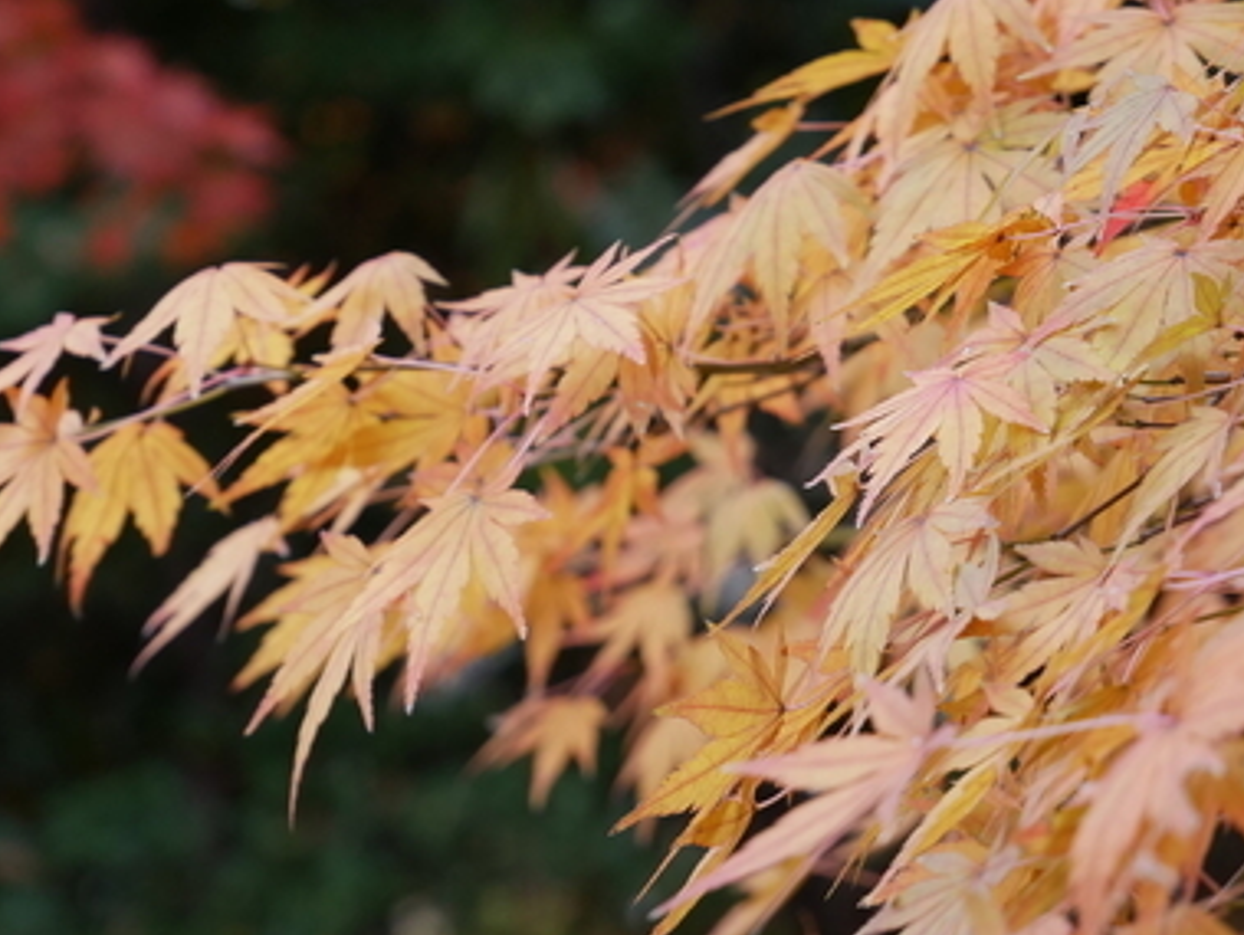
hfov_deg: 10.4
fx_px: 6835
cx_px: 558
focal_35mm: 190
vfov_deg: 7.8
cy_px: 254
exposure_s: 1/125
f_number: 5.6
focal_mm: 60
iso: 400
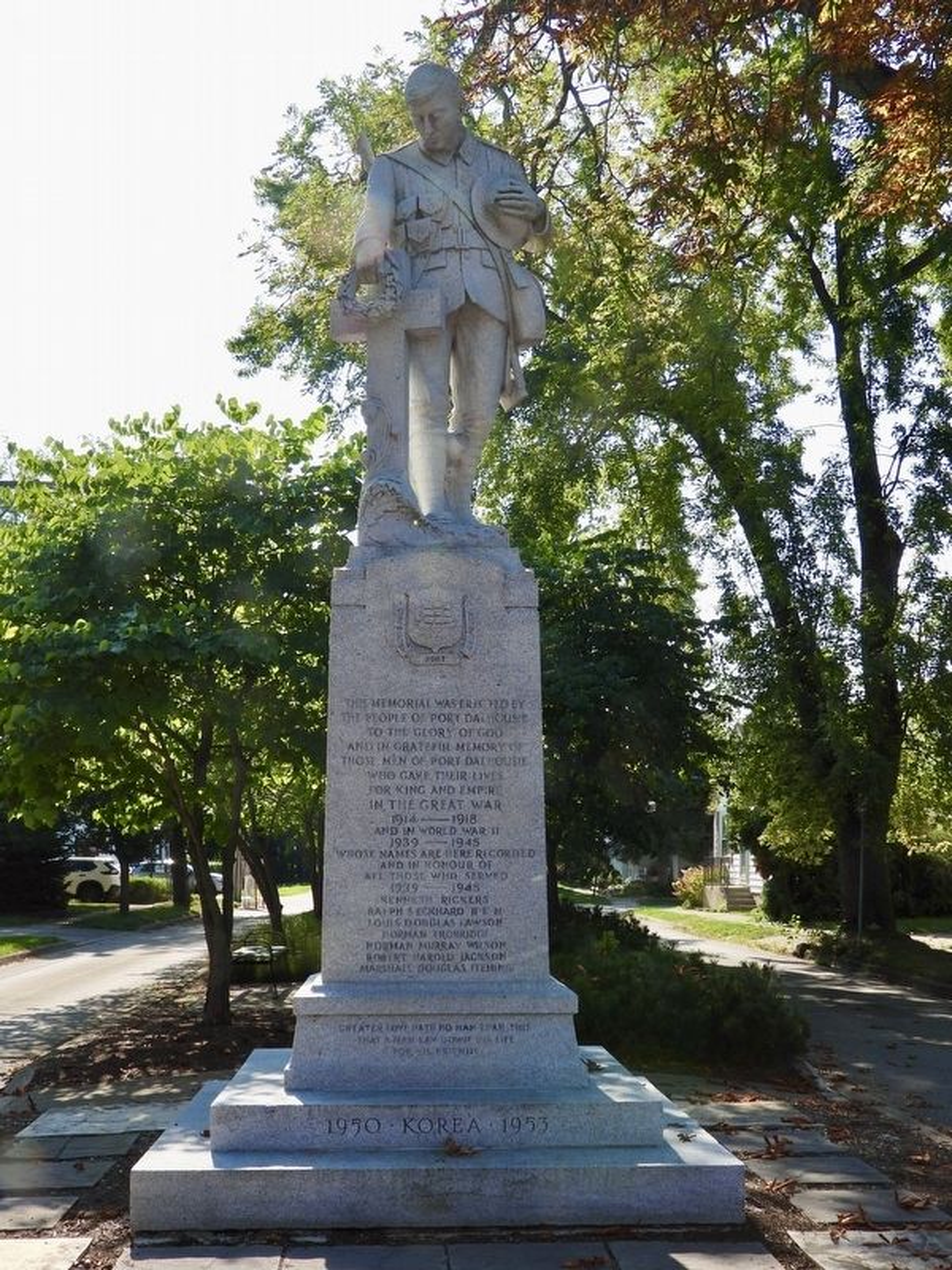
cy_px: 635
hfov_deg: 37.7
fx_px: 1393
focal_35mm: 38
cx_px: 476
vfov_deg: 49.0
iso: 100
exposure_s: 1/640
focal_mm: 6.8
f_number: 3.2
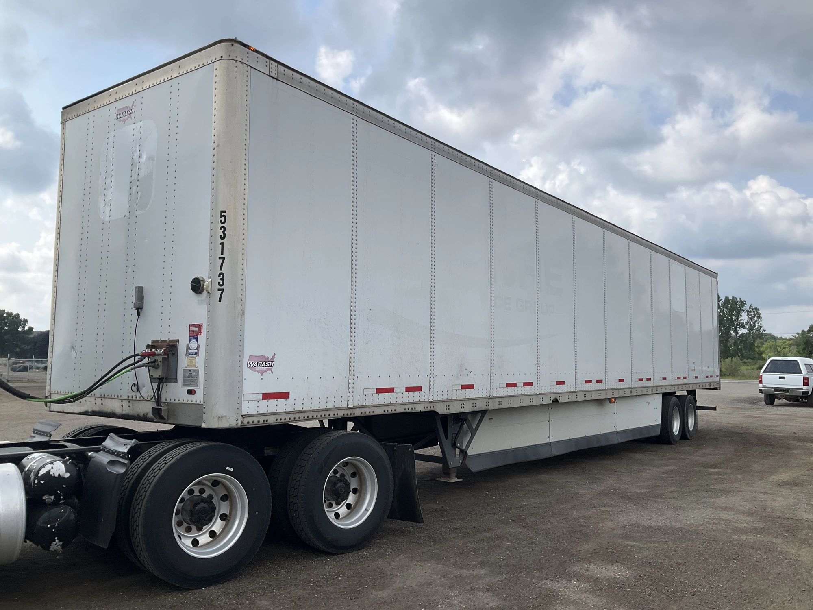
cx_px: 406
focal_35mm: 29
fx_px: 681
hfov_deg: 61.7
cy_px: 305
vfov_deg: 48.2
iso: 25
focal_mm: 3
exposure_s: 1/1984
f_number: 1.8
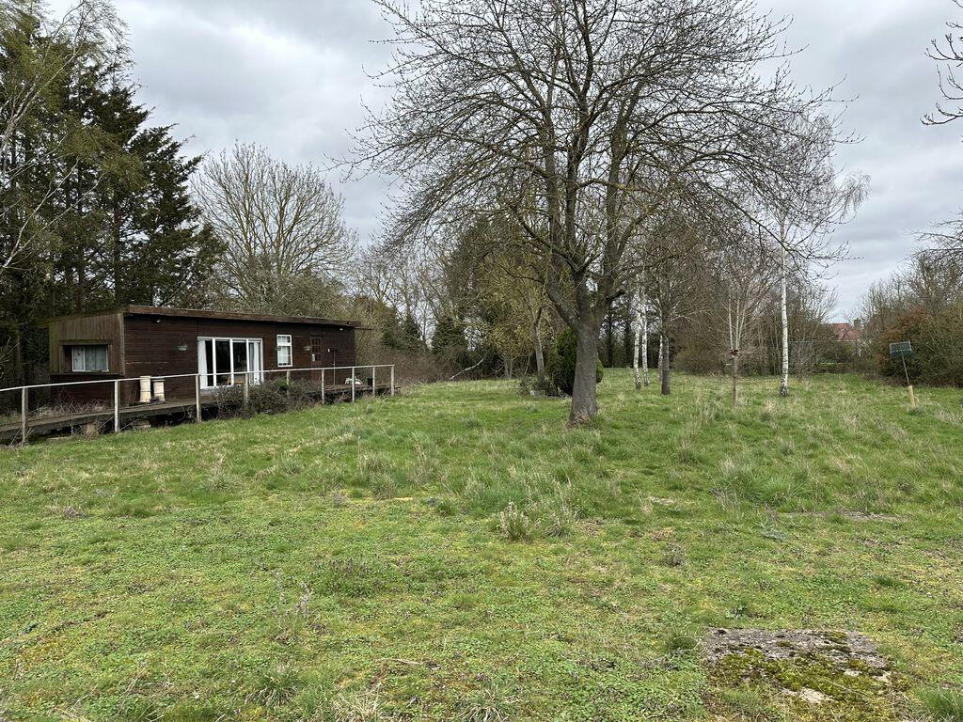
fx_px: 668
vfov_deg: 56.8
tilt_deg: -0.6
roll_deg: +0.8
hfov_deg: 71.6
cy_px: 361
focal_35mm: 24
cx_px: 482
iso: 80
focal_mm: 6.86
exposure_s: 1/1692
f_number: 1.78
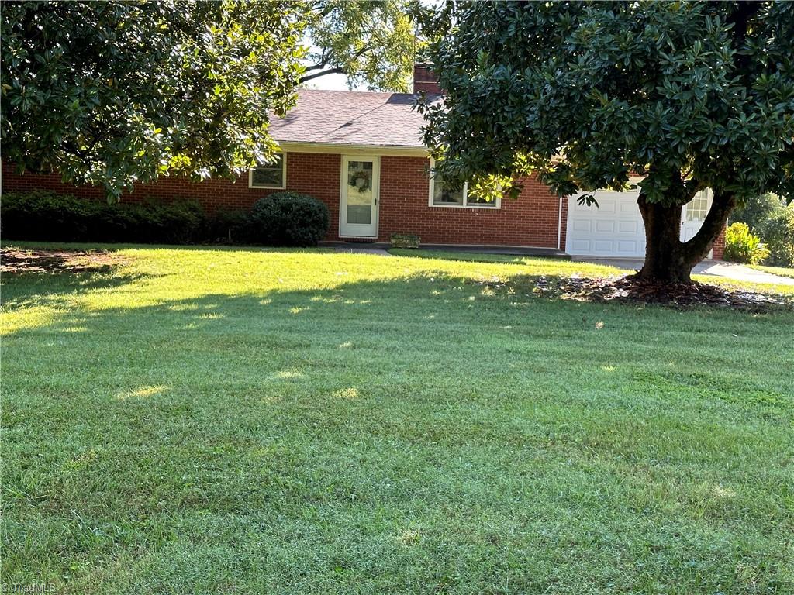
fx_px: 1101
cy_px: 298
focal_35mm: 48
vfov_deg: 30.3
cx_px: 397
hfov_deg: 39.7
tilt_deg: -6.8
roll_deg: -1.7
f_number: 1.78
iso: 64
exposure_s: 1/315
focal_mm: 6.86
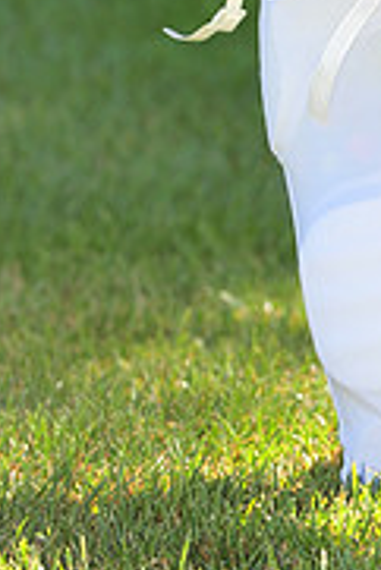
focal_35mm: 448
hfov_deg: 3.1
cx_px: 532
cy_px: -195
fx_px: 7098
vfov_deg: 4.6
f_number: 4.5
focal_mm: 140
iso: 200
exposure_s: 1/320
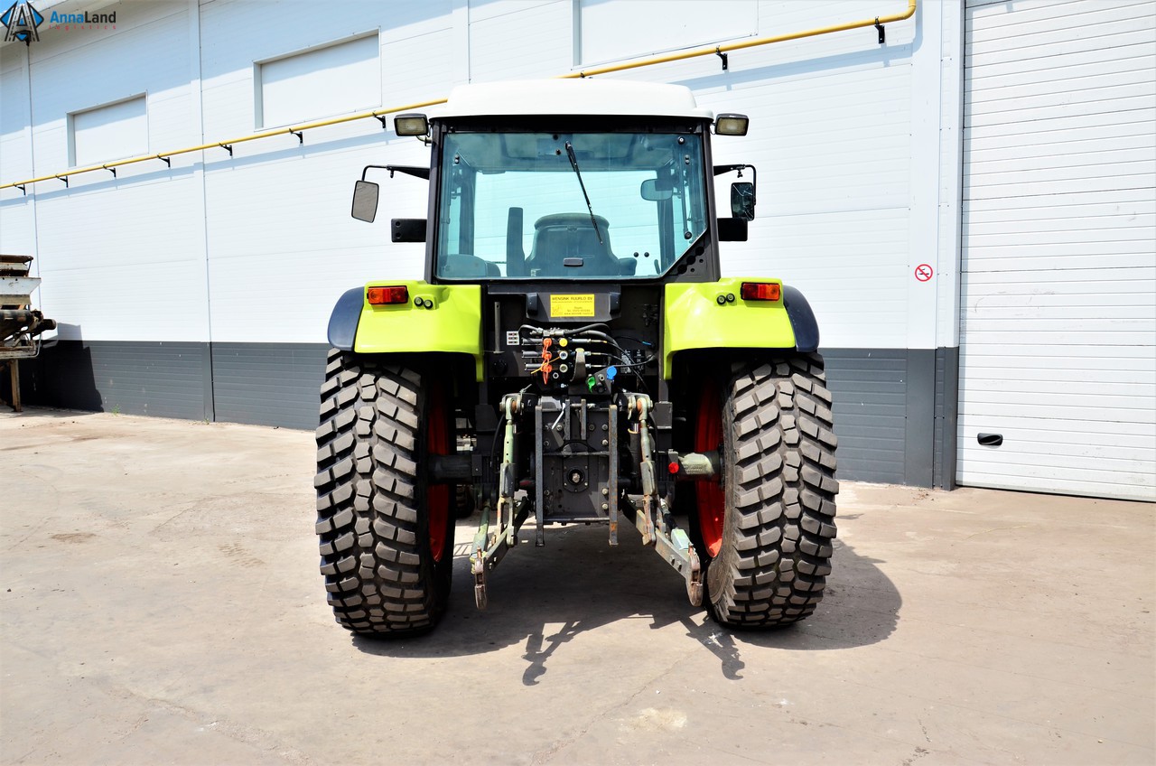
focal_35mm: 27
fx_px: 865
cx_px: 578
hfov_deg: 67.5
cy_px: 383
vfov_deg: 47.7
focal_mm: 18
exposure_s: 1/500
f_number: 7.1
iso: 125
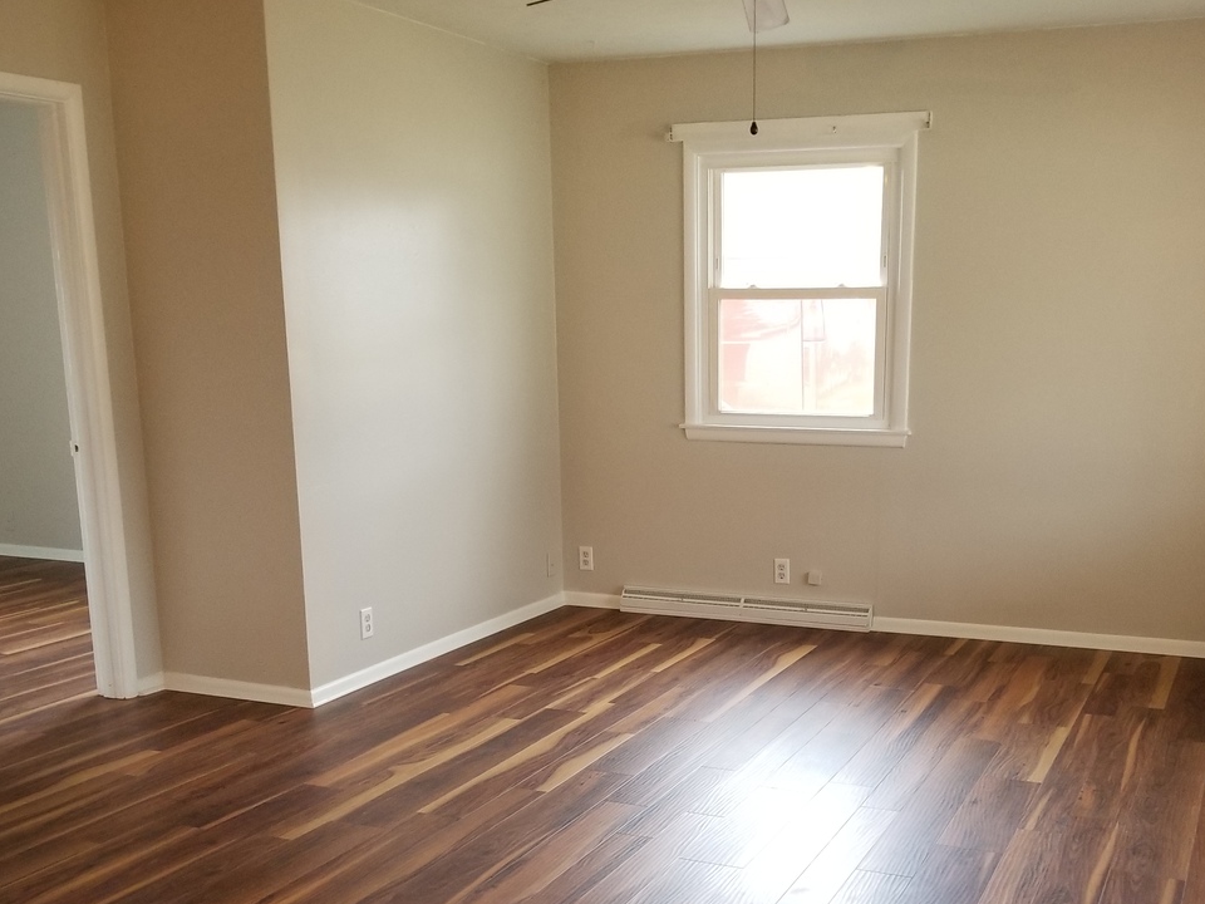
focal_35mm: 39
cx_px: 741
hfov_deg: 47.5
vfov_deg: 36.0
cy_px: 675
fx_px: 1358
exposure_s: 1/40
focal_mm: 4.25
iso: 160
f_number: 1.7
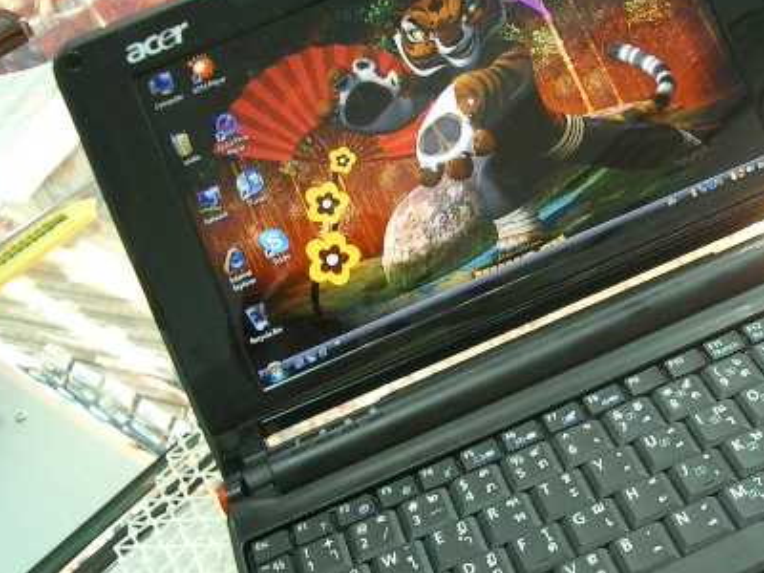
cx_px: 563
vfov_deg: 26.1
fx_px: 1236
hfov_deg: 33.7
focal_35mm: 56
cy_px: 313
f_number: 2.6
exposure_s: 1/20
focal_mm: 5.8
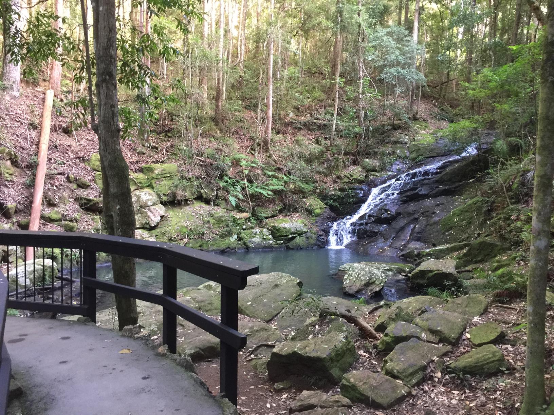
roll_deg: +0.7
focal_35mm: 29
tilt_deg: -4.2
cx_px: 277
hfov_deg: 61.7
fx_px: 464
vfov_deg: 48.2
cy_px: 208
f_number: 2.2
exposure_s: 1/10
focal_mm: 4.15
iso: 100
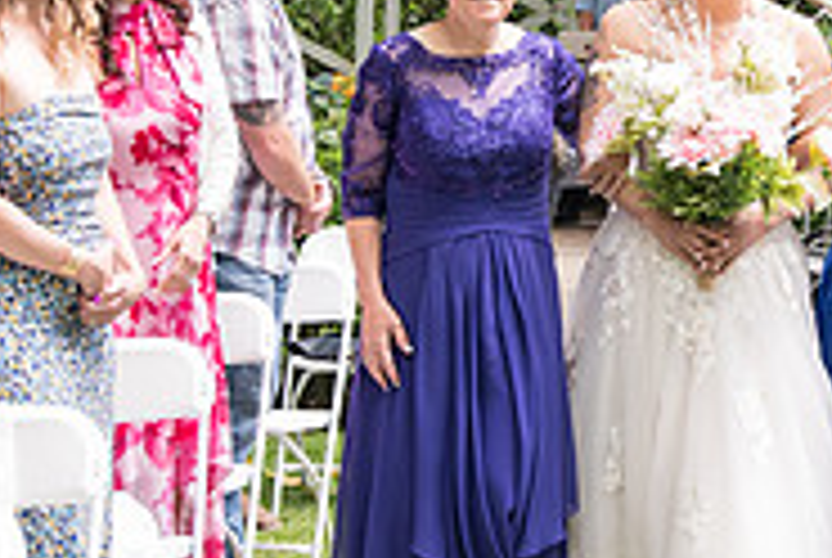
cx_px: 742
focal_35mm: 119
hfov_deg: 16.9
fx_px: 2755
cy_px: 38
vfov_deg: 11.5
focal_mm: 38
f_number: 3.5
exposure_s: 1/400
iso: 640
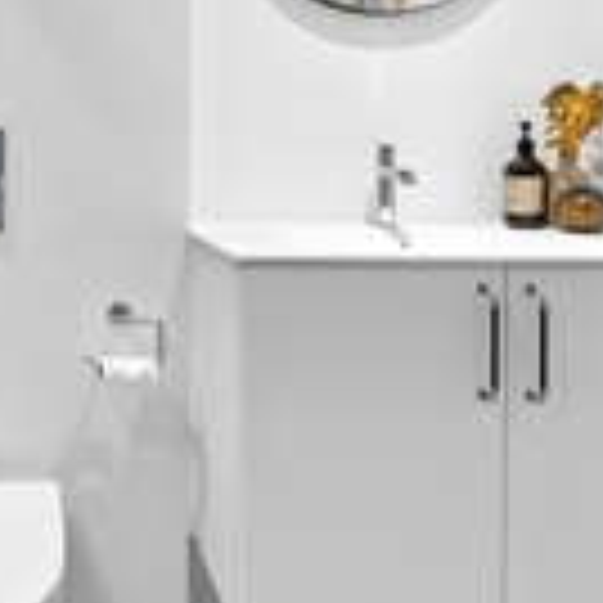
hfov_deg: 37.8
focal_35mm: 40
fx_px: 788
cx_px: 14
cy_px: 153
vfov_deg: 40.7
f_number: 8
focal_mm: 10
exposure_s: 1/13
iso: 500
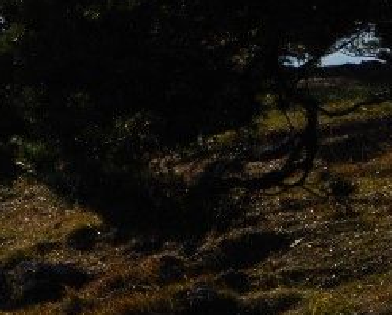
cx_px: -497
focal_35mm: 356
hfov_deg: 5.3
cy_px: -157
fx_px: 4133
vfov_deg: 4.3
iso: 200
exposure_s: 1/500
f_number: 11
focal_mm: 52
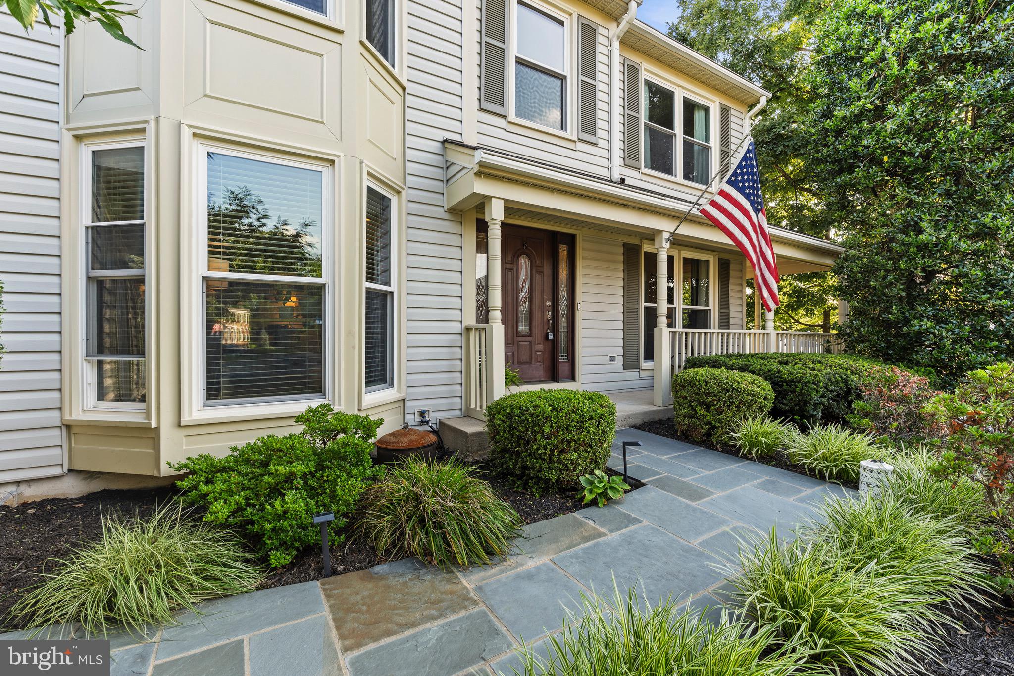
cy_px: 338
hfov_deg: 96.7
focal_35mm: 16
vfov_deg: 73.7
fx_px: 451
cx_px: 507
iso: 100
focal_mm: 16
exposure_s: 1/6
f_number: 8
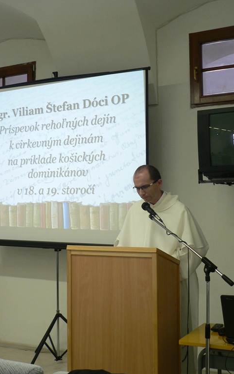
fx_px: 500
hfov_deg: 26.4
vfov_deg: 41.0
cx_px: 116
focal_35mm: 49
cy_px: 187
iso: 150
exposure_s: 1/25
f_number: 2.8
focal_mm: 7.7
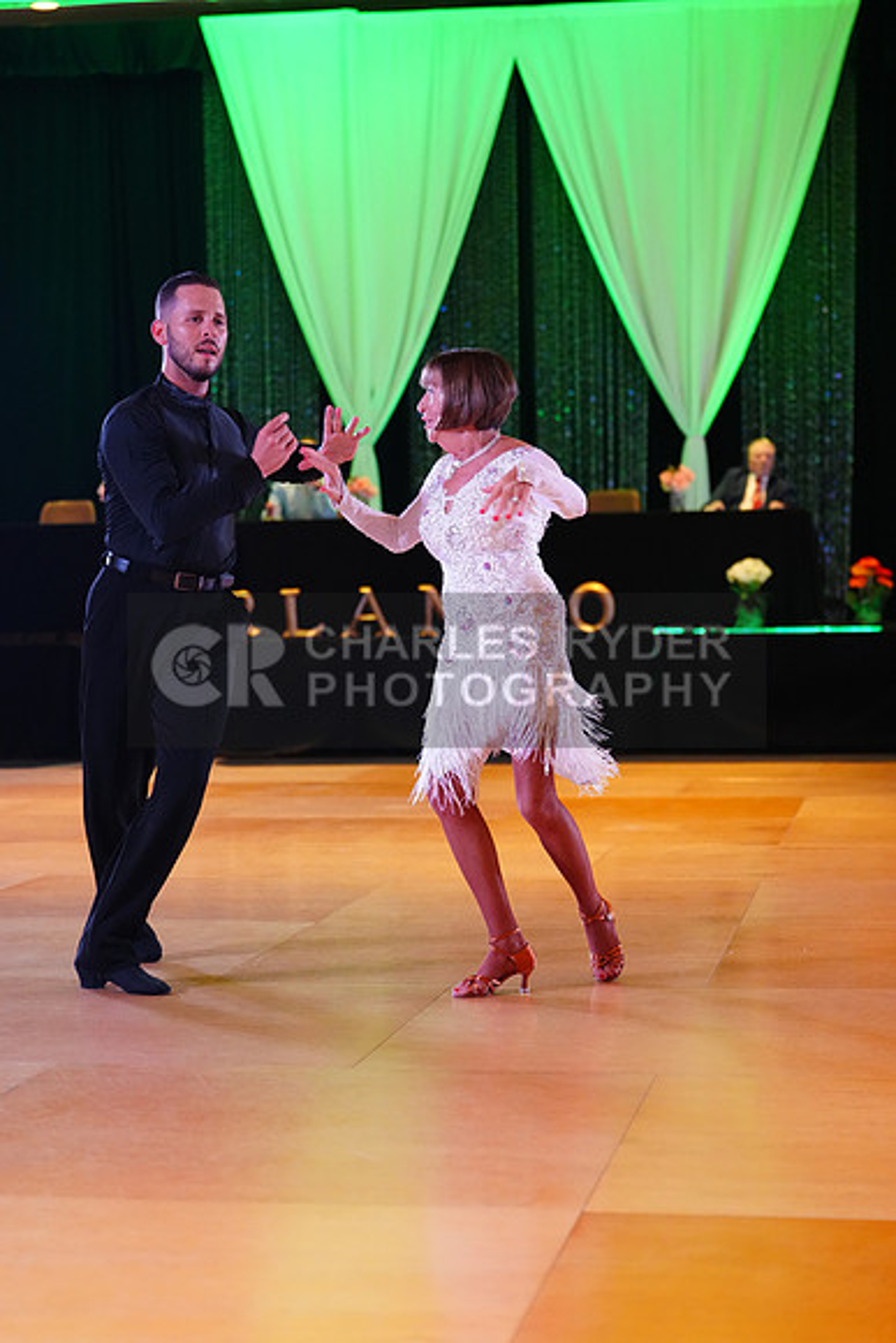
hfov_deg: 19.5
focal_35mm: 70
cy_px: 672
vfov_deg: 28.8
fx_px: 2612
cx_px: 448
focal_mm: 70
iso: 5000
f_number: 2.8
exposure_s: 1/400
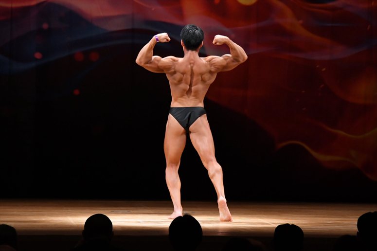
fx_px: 2355
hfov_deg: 9.2
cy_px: 126
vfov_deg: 6.1
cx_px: 188
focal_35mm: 225
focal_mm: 150
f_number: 5.6
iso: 4000
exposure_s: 1/400
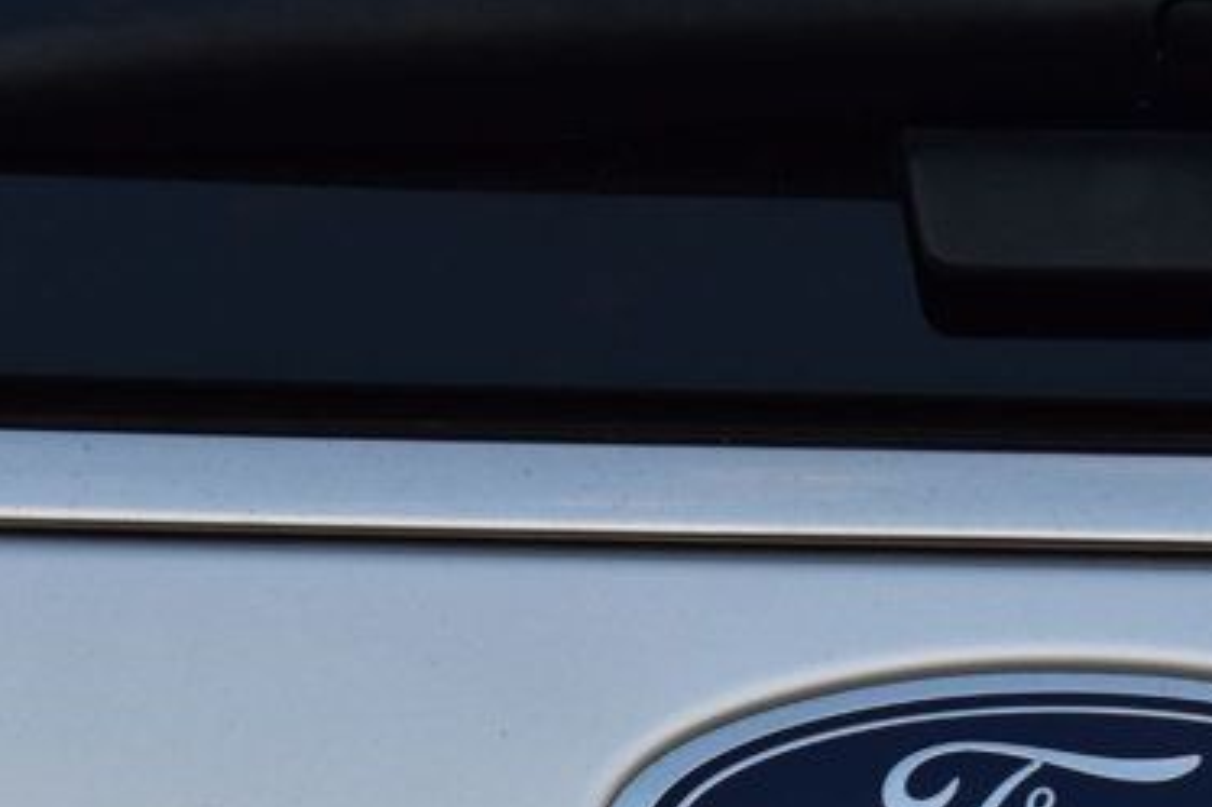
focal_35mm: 156
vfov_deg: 8.7
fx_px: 5249
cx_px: 1027
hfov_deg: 13.1
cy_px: 937
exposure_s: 1/60
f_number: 8
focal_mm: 38
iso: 400
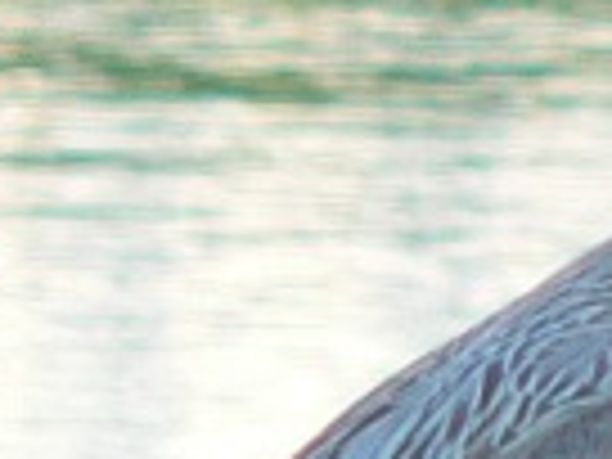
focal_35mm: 2016
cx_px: 932
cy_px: 488
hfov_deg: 1.0
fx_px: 35642
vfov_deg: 0.7
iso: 80
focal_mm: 72
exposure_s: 1/60
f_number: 2.8
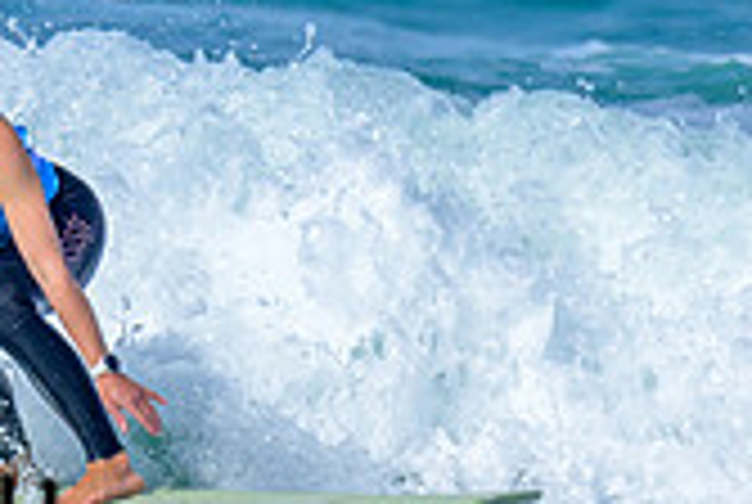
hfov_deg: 0.5
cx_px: -320
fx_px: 79853
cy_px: 272
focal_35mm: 3816
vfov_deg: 0.4
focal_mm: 800
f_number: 6.3
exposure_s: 1/2000
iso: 200
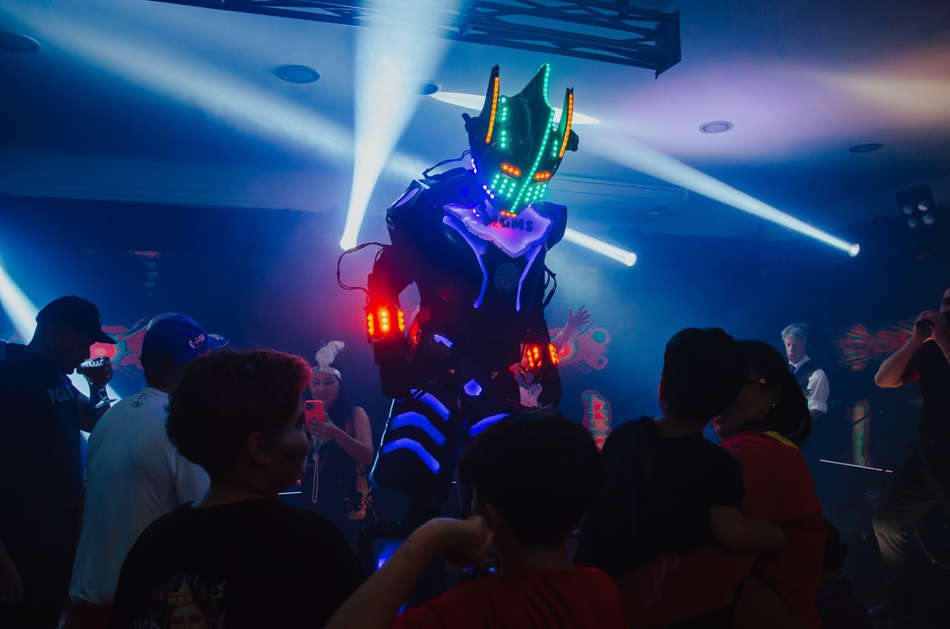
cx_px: 475
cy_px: 314
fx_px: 711
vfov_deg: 47.7
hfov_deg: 67.5
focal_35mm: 27
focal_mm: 18
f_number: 2.8
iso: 640
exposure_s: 1/400
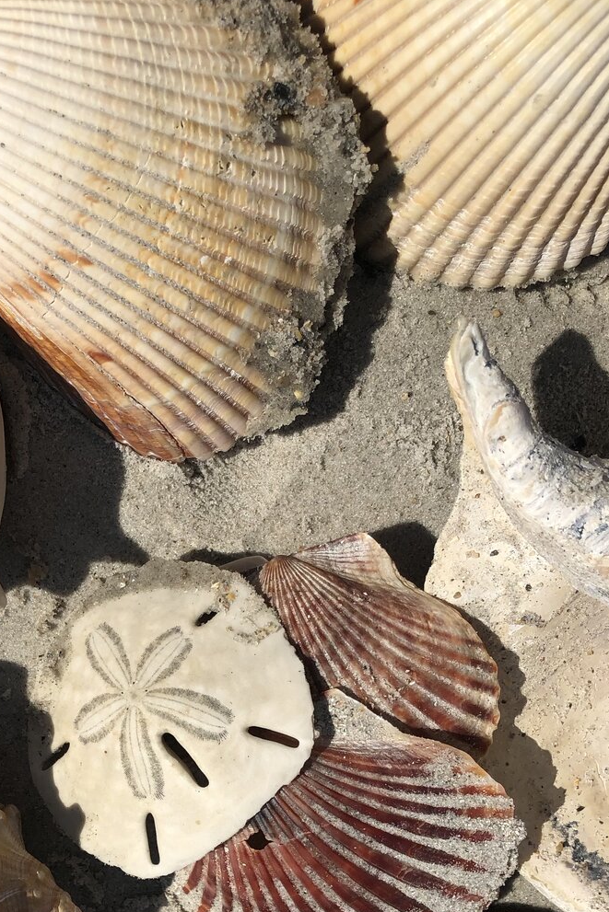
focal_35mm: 47
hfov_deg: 28.1
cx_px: 129
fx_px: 1192
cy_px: 715
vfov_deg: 40.4
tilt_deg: -78.3
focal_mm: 4
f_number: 1.8
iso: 20
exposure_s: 1/4878
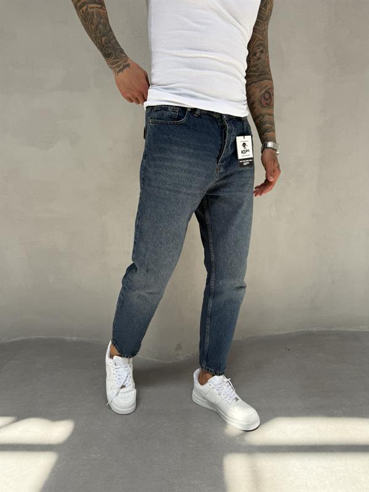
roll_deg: -0.6
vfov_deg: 71.6
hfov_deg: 56.8
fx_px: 341
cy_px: 246
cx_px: 184
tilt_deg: -8.5
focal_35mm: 24
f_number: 1.78
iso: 100
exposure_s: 1/728
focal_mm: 6.76
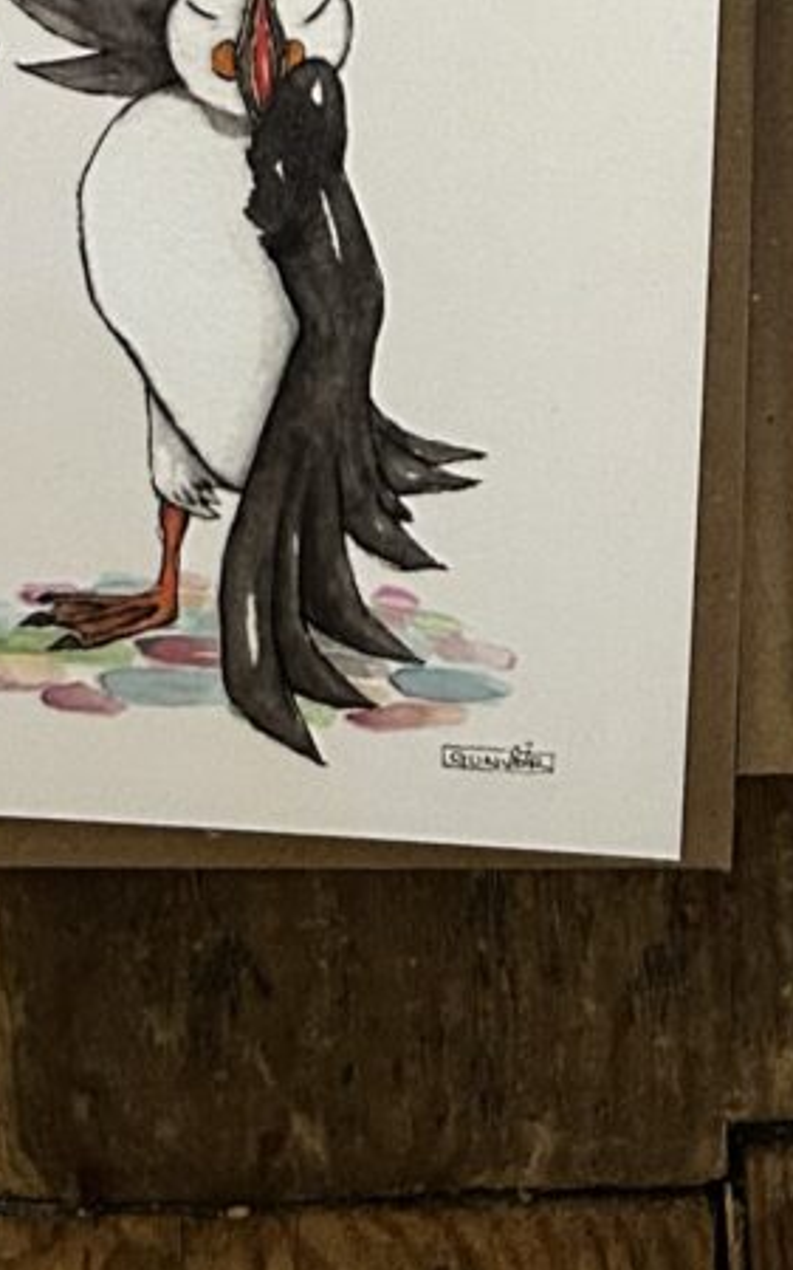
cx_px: 257
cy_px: -658
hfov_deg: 13.3
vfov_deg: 18.6
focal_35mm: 98
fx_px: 3391
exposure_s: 1/60
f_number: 1.5
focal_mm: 5.7
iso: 320
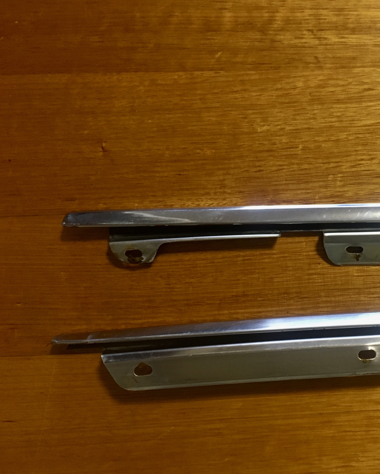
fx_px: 534
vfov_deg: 47.9
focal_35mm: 38
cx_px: 309
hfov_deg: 37.6
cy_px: 238
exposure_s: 1/20
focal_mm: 4.15
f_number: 2.2
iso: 200
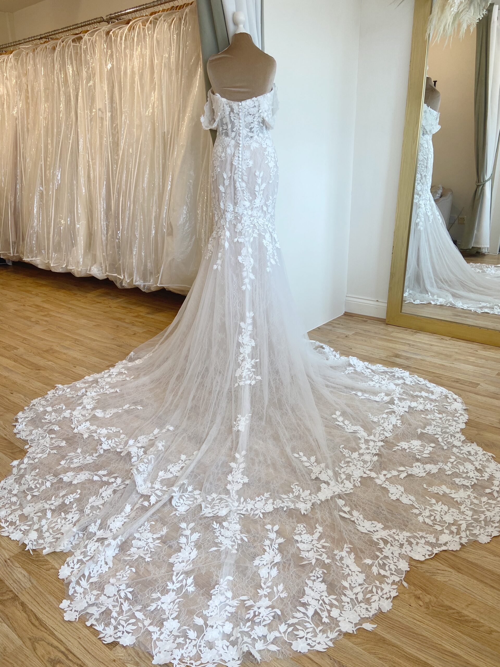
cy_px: 334
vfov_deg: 67.3
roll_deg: +2.0
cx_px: 250
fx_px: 501
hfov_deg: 53.1
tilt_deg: -18.8
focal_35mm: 26
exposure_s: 1/100
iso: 50
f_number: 1.8
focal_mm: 4.25
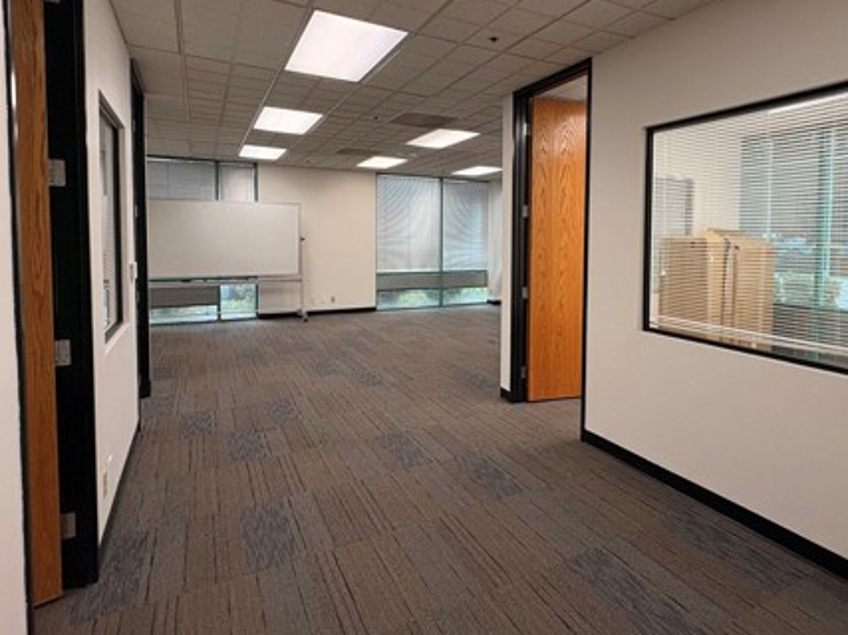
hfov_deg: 78.3
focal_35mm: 21
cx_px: 500
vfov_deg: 63.0
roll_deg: -0.2
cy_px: 262
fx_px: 514
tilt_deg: -2.1
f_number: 2.2
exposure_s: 1/120
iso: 160
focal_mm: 2.22
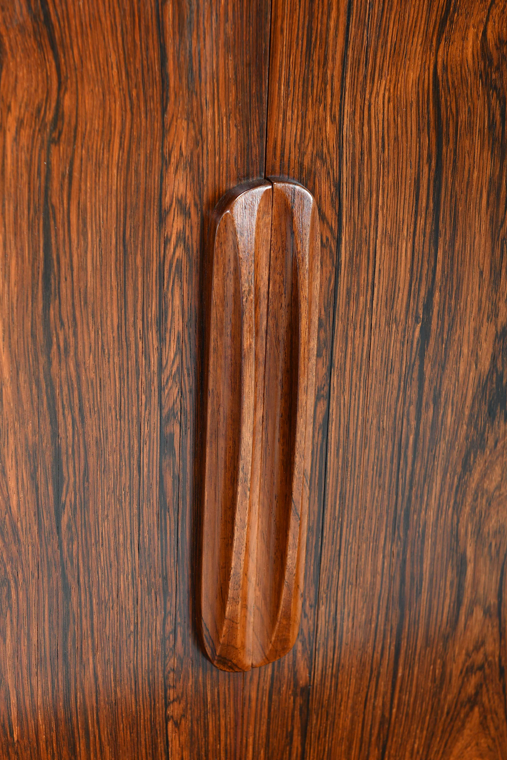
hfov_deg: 10.8
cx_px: 279
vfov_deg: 16.1
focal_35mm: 127
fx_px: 2682
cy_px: 451
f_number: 6.3
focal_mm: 70
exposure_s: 1/250
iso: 125
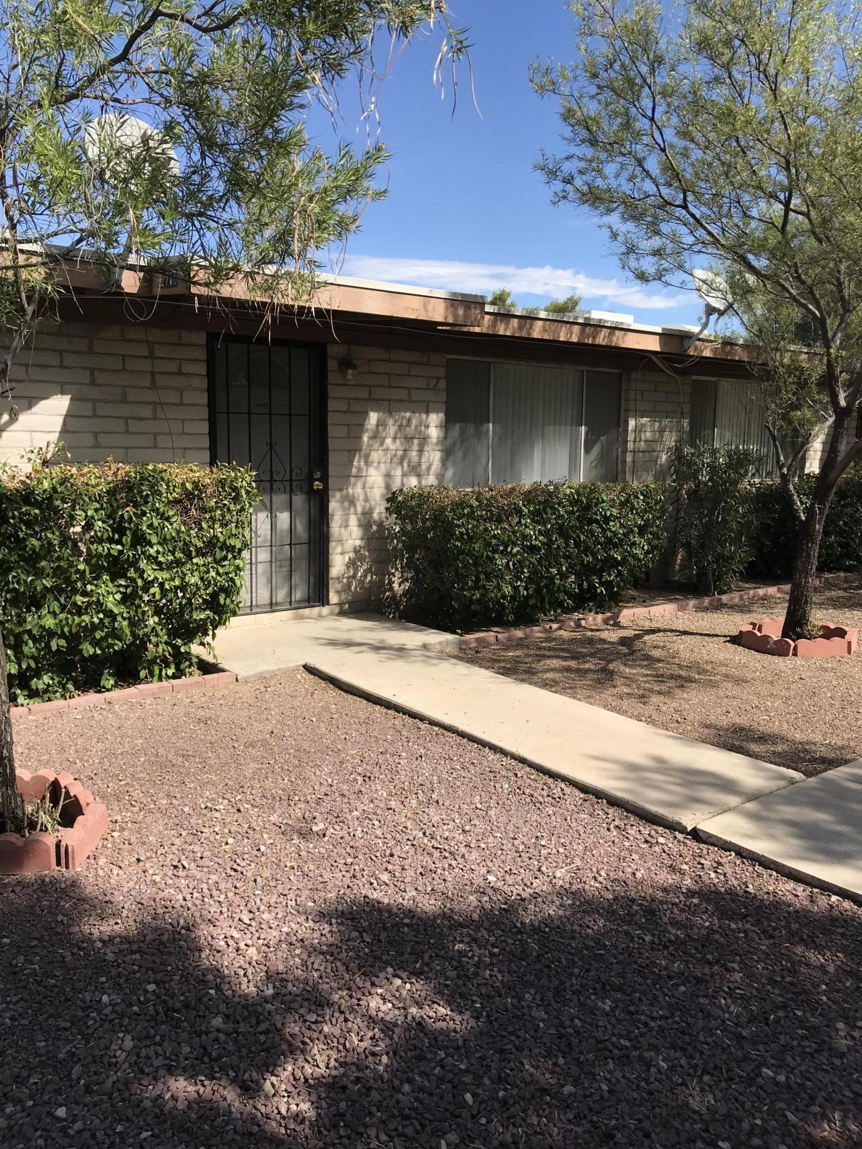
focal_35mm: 28
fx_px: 930
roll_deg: -1.8
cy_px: 574
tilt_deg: -6.7
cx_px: 431
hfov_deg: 49.7
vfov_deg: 63.4
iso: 20
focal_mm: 3.99
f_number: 1.8
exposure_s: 1/1473
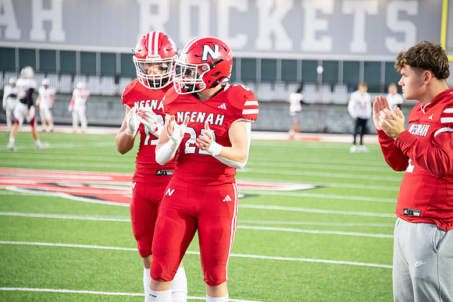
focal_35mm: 210
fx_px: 2643
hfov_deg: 9.8
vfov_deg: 6.5
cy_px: 151
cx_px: 226
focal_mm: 210
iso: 8000
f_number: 5.6
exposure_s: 1/250
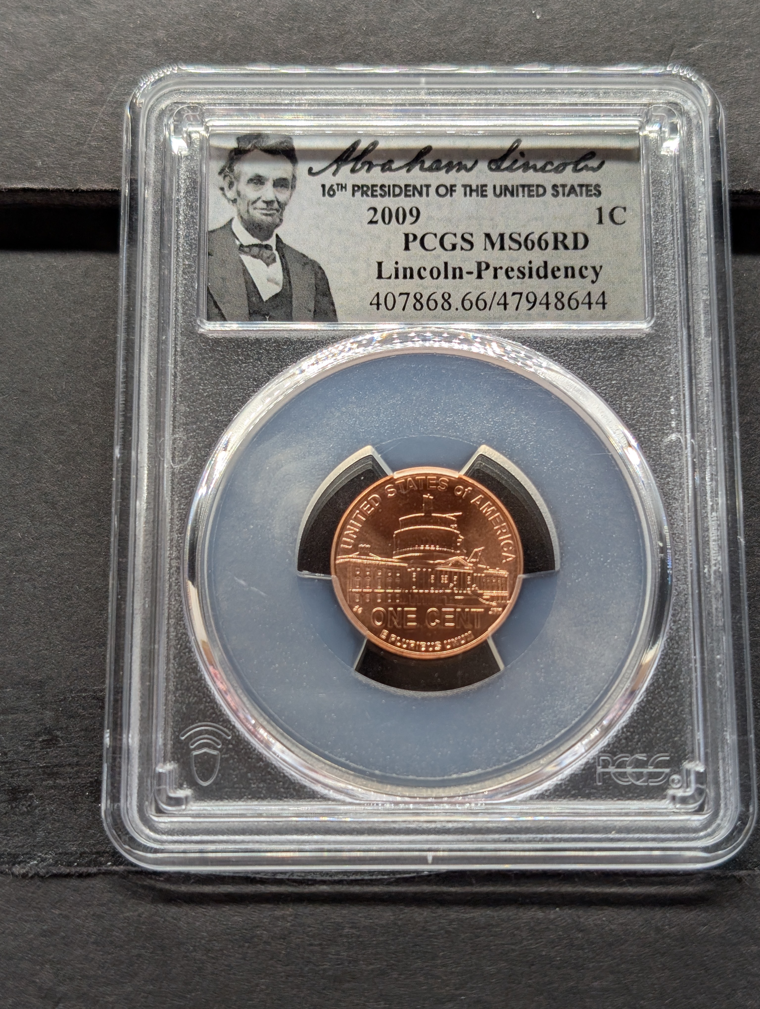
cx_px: 380
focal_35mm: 49
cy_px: 504
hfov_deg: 29.7
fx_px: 1431
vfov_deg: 38.9
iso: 47
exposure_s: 1/83.1
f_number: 1.68
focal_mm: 6.9
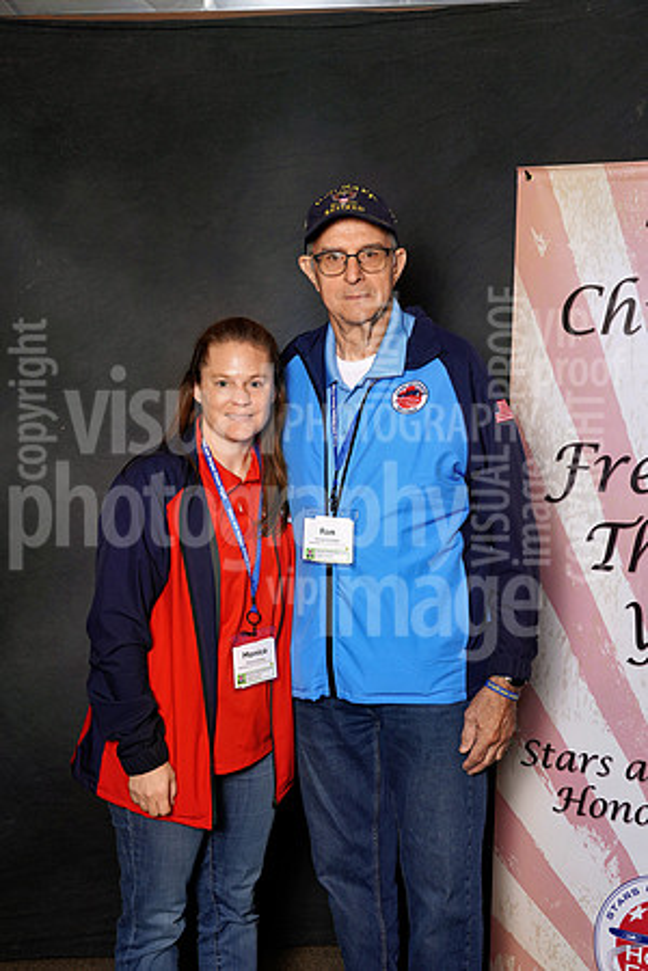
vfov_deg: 37.9
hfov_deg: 25.8
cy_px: 486
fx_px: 1417
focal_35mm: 52
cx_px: 324
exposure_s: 1/125
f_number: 8
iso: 100
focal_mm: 35
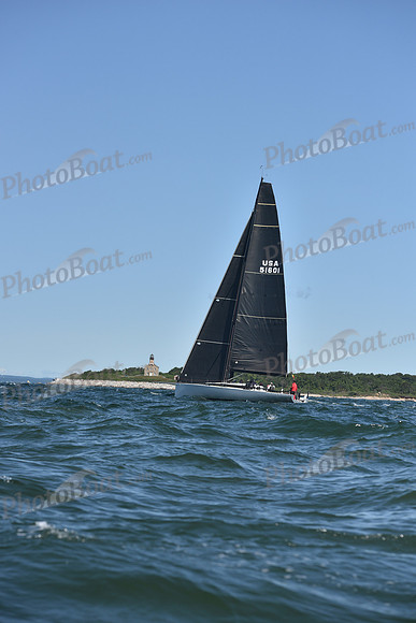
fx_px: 1594
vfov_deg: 22.1
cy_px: 312
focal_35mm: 92
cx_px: 208
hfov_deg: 14.9
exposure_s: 1/3200
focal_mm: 92
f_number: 5
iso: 250
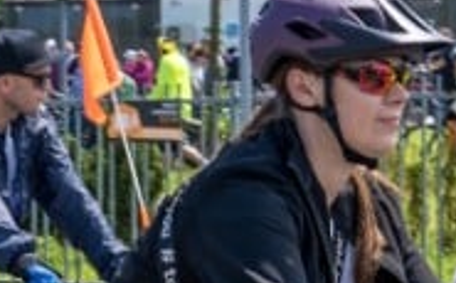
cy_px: 197
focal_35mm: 267
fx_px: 3313
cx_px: -153
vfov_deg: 4.9
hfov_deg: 7.8
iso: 100
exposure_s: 1/320
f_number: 8
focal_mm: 42
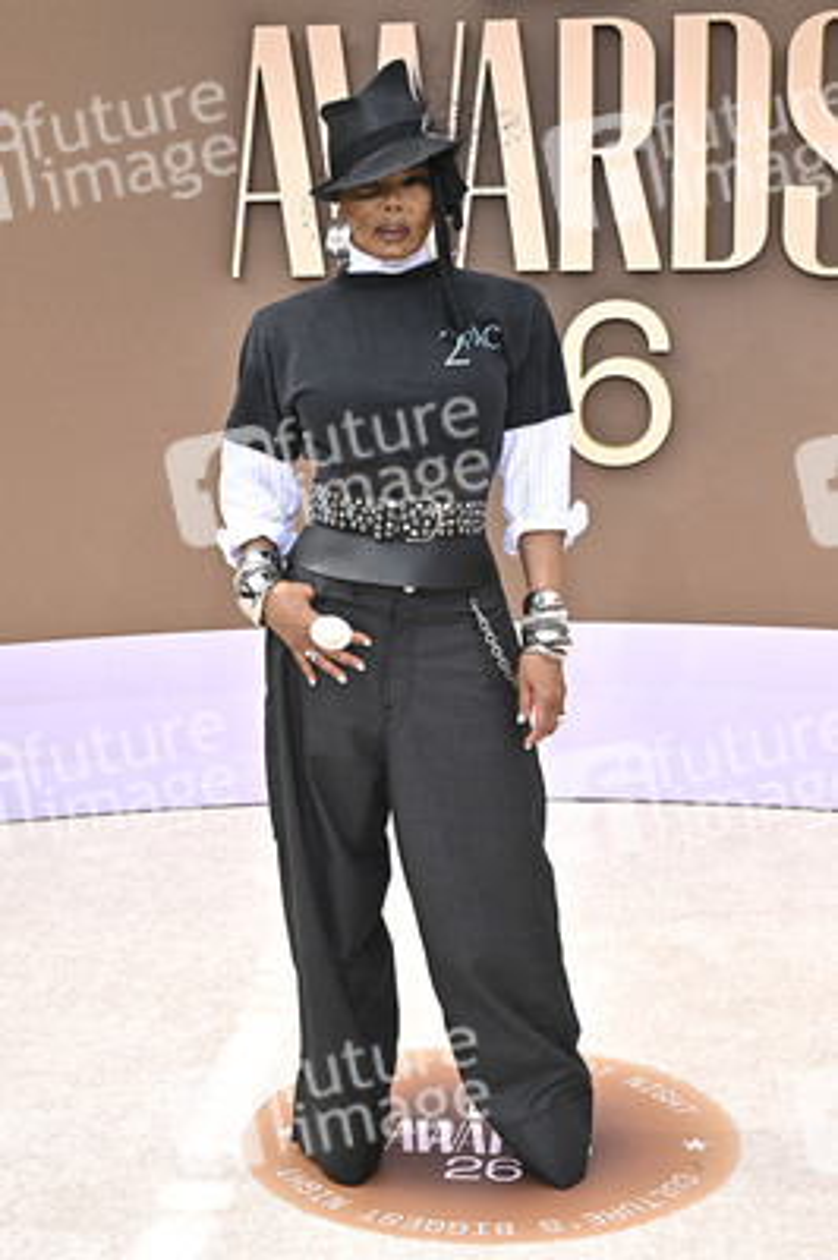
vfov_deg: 35.7
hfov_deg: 24.2
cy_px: 630
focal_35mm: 56
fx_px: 1959
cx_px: 419
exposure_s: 1/320
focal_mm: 56
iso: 400
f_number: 10
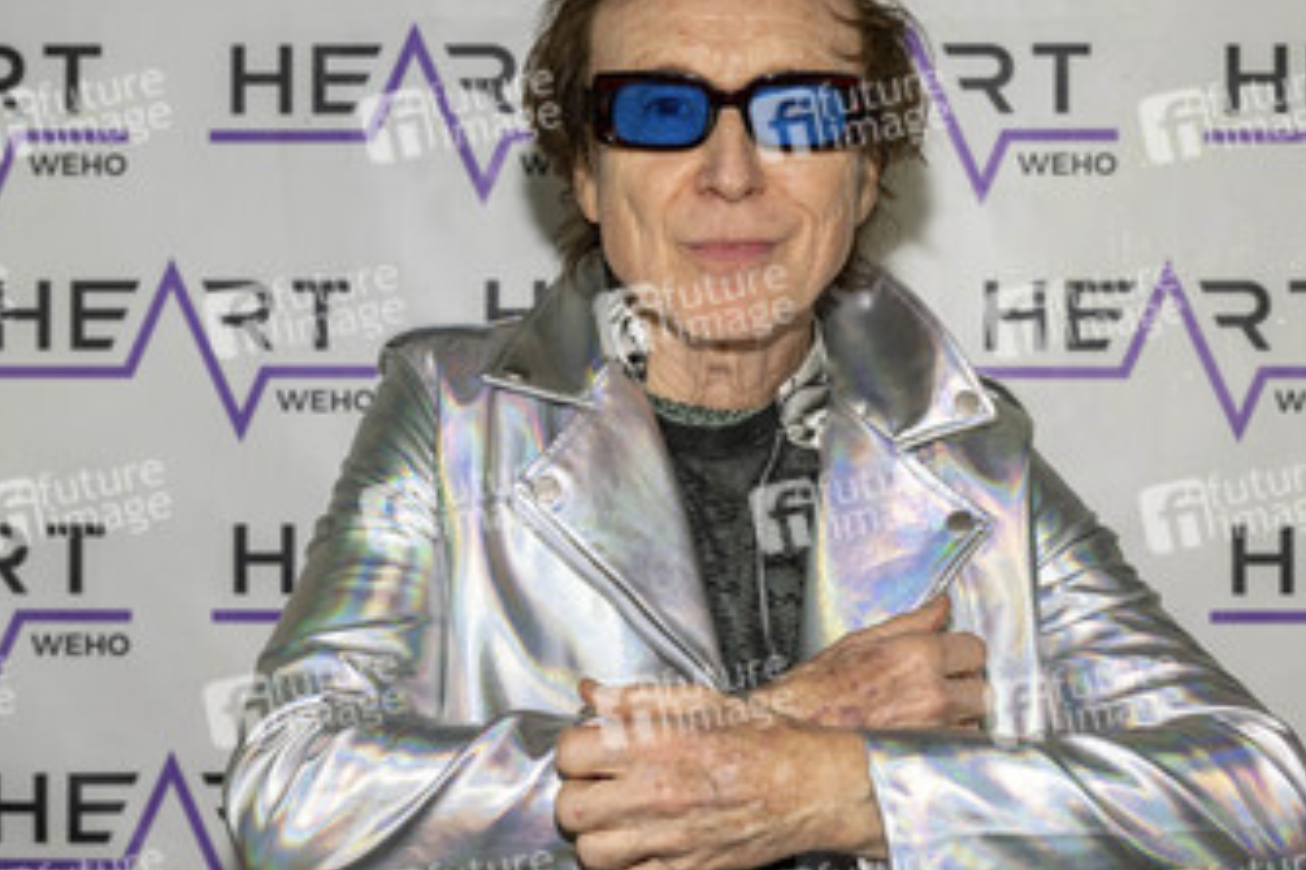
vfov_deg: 19.4
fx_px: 2538
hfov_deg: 28.8
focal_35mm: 70
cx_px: 747
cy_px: 410
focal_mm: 52
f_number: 5.6
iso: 800
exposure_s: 1/200
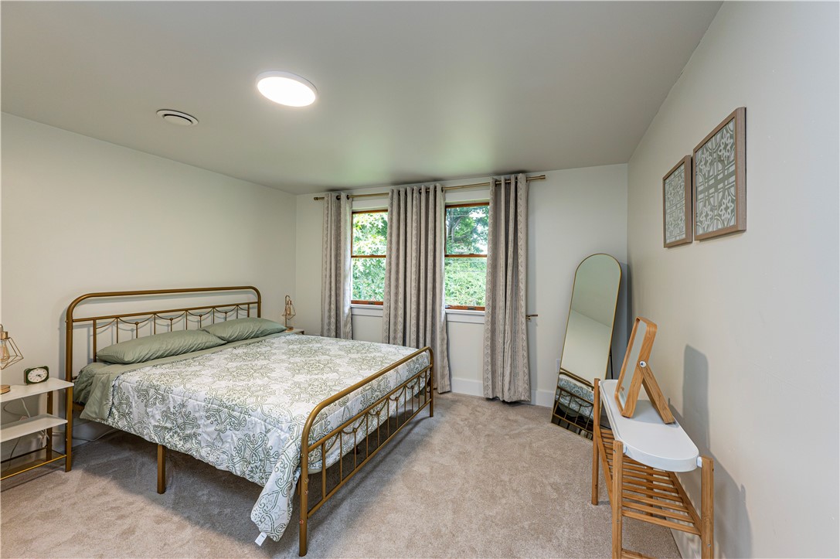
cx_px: 420
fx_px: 326
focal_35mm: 14
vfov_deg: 81.1
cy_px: 280
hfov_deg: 104.3
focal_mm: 14
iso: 2500
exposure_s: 1/125
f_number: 8
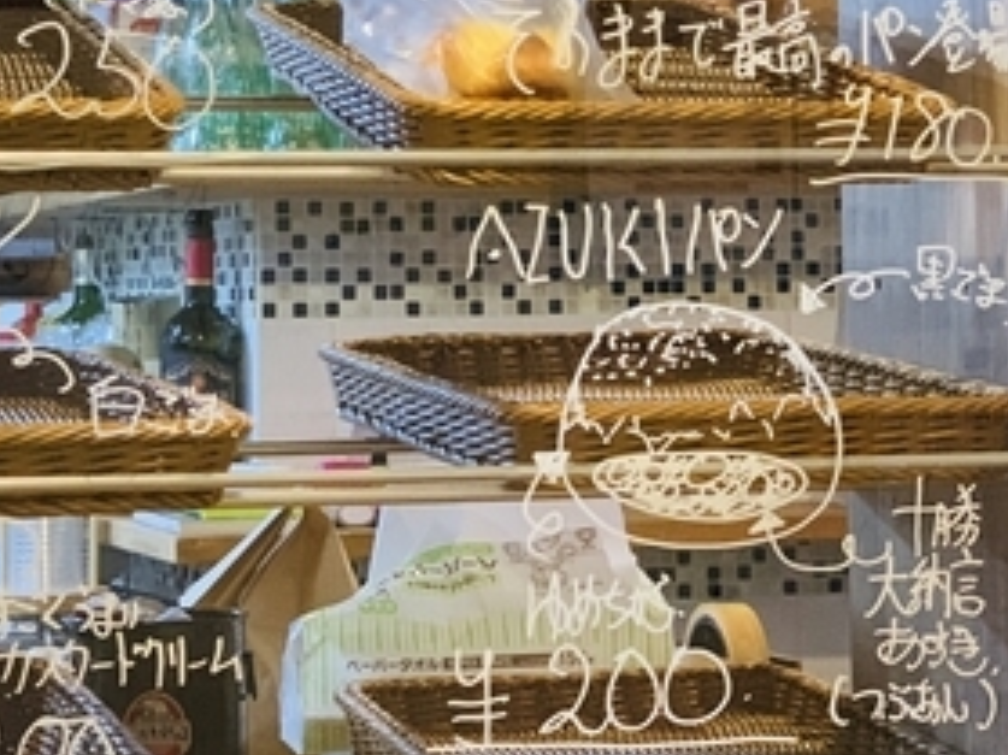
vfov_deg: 13.1
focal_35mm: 112
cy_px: 137
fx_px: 3260
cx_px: 332
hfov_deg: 17.5
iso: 320
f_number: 2.4
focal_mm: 6
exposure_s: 1/33
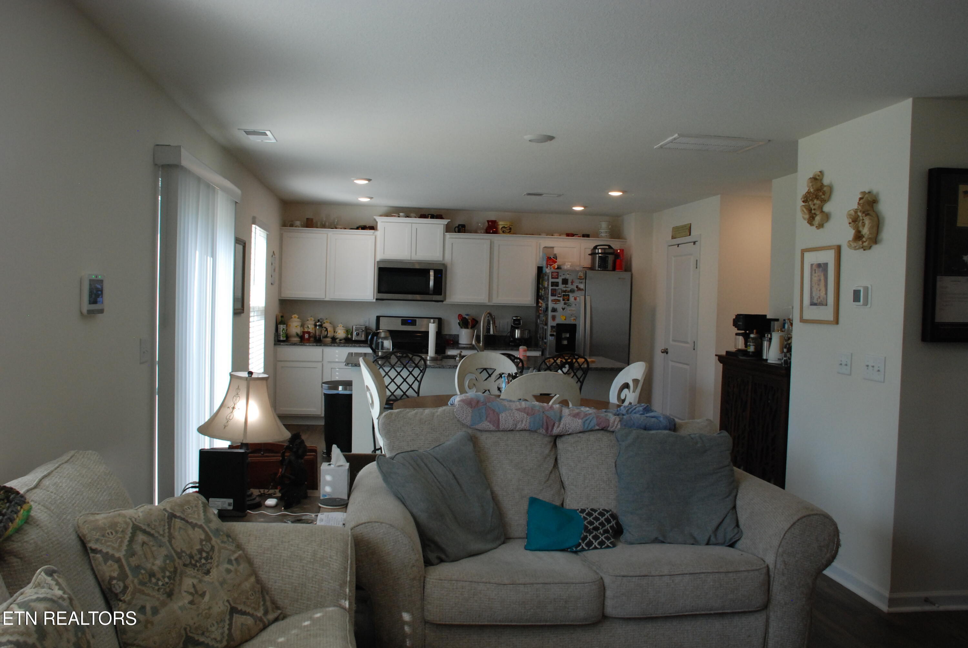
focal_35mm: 30
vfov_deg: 43.7
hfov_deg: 61.9
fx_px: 808
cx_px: 484
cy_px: 324
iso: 640
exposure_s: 1/160
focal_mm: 20
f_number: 6.3
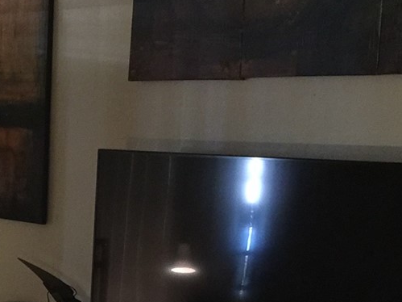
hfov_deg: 15.9
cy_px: 353
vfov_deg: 12.2
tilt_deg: -9.4
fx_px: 1382
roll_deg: -0.6
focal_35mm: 119
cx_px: -83
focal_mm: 4.15
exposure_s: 1/4
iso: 100
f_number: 2.2
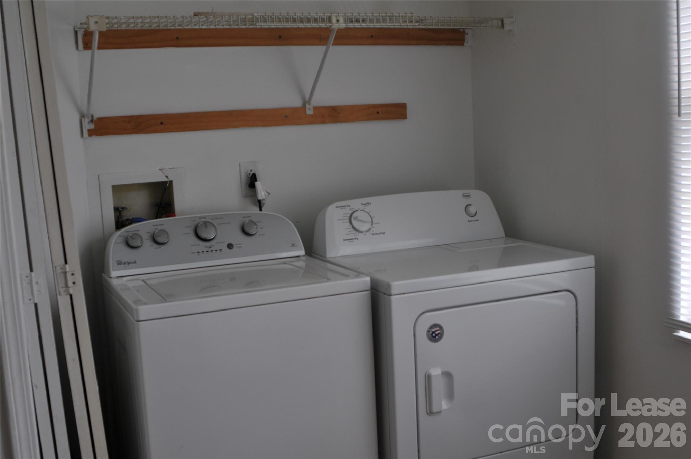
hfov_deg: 46.5
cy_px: 230
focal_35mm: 42
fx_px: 805
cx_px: 346
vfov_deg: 31.8
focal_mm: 28
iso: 200
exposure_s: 1/60
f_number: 4
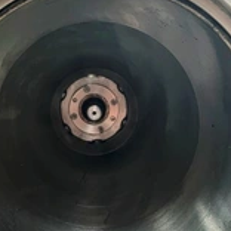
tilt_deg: -8.9
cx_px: 83
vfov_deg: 28.8
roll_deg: -0.1
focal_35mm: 59
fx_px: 445
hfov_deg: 28.9
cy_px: 161
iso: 320
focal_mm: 4.2
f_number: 1.6
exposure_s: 1/60
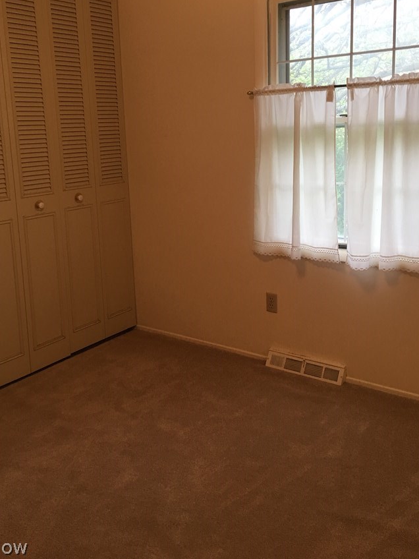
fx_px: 565
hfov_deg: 40.7
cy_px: 225
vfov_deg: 52.3
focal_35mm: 35
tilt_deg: -10.1
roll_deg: +2.0
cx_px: 190
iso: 32
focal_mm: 4.15
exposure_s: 1/30
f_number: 2.2
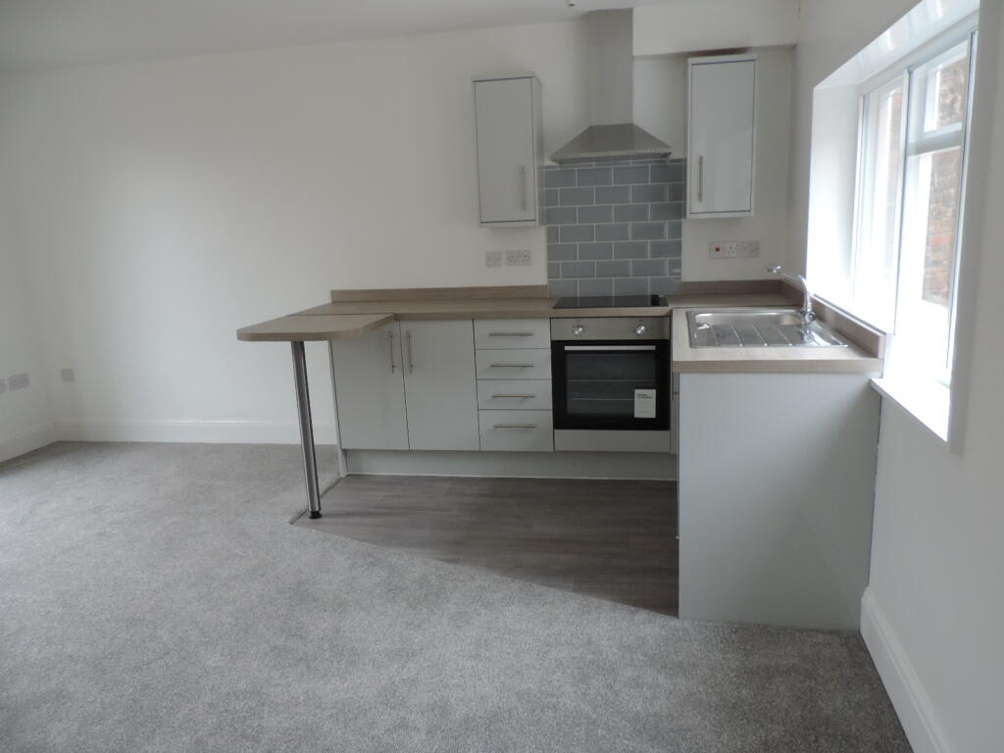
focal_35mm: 24
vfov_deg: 56.8
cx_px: 502
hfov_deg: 71.6
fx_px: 696
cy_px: 376
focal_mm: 4.3
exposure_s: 1/30
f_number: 3
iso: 280
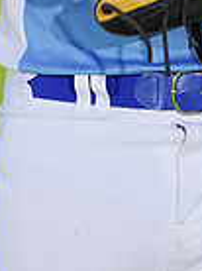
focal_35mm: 950
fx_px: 7415
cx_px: 172
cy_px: -263
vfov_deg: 2.1
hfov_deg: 1.6
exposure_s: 1/250
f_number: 8
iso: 100
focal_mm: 235
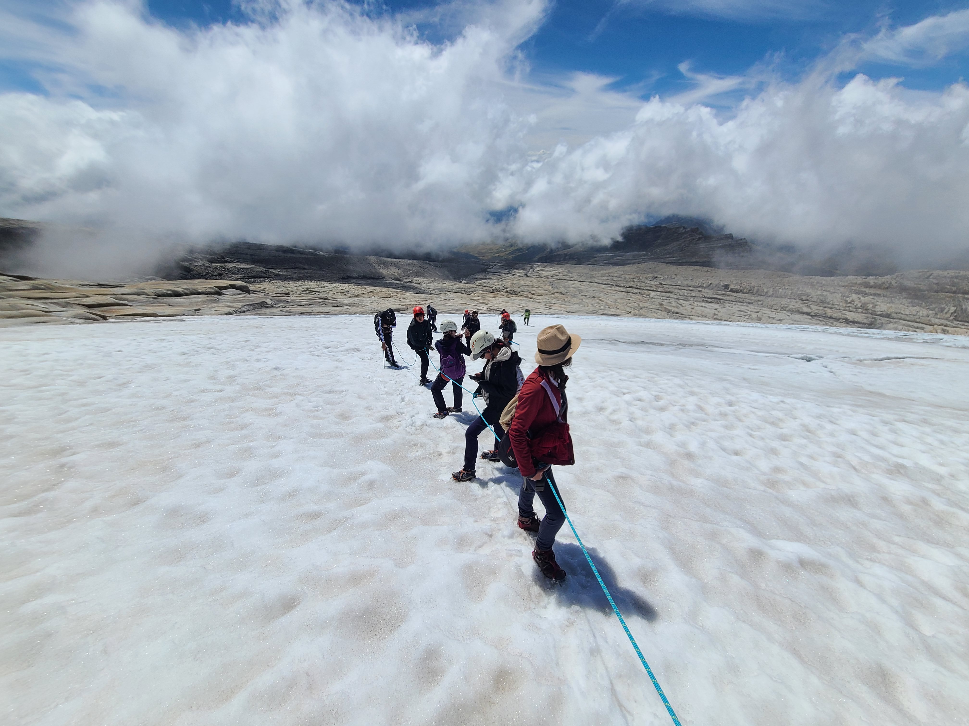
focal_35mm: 13
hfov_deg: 106.2
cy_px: 363
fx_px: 364
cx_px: 484
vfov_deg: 89.9
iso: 50
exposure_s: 1/4337
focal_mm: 2.2
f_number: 2.2
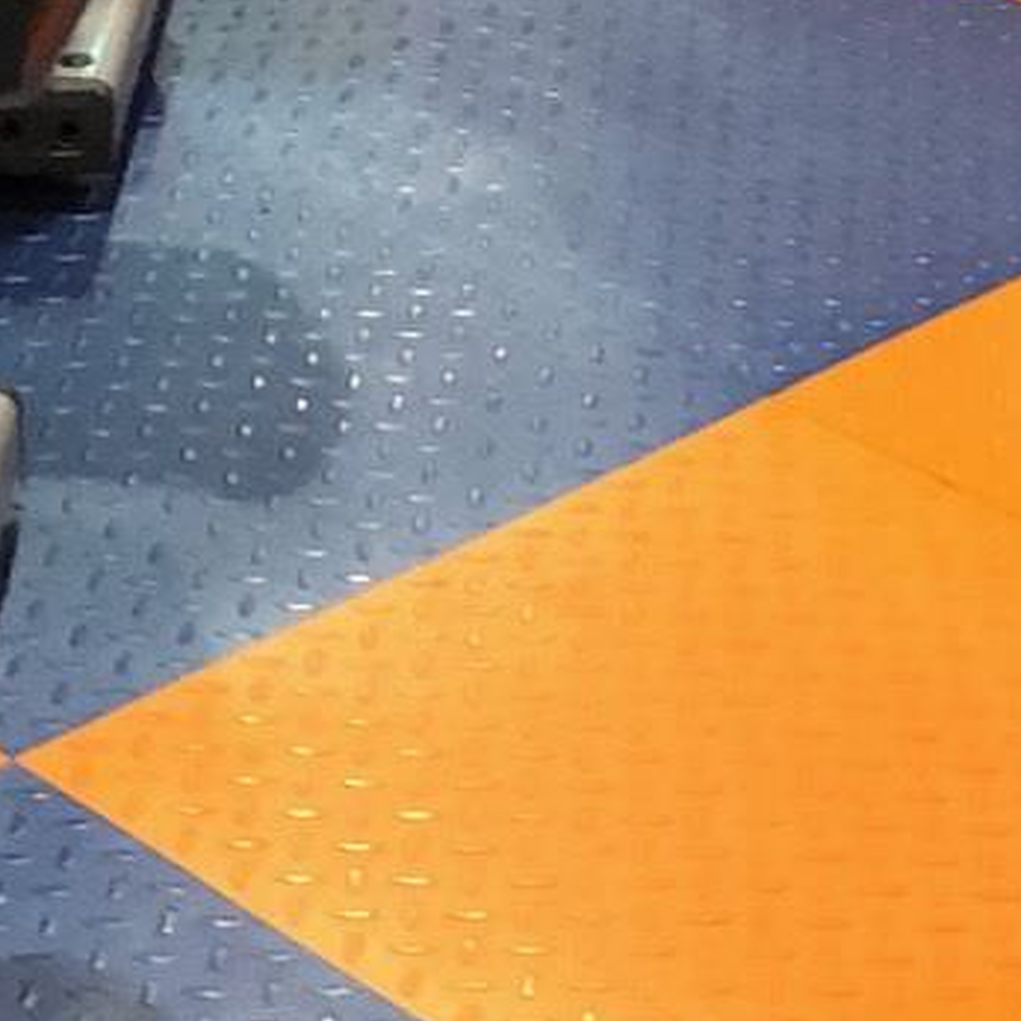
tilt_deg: -11.2
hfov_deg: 12.1
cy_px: -921
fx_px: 4805
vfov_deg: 11.2
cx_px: 770
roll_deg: +2.4
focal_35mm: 144
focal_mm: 3.99
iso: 100
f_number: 1.8
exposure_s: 1/11
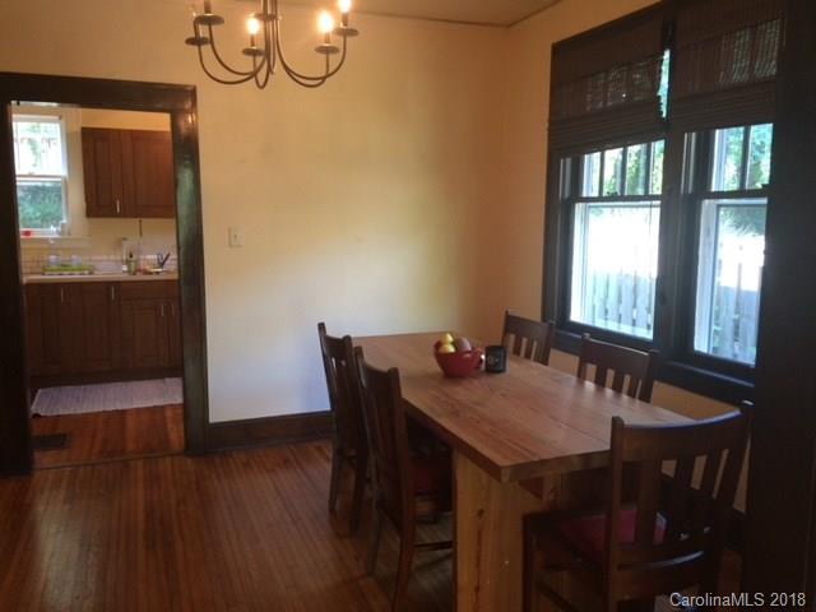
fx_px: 684
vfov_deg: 48.2
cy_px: 306
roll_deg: -0.3
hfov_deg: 61.7
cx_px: 408
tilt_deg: -7.4
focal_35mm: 29
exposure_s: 1/30
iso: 160
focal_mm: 4.15
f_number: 2.2
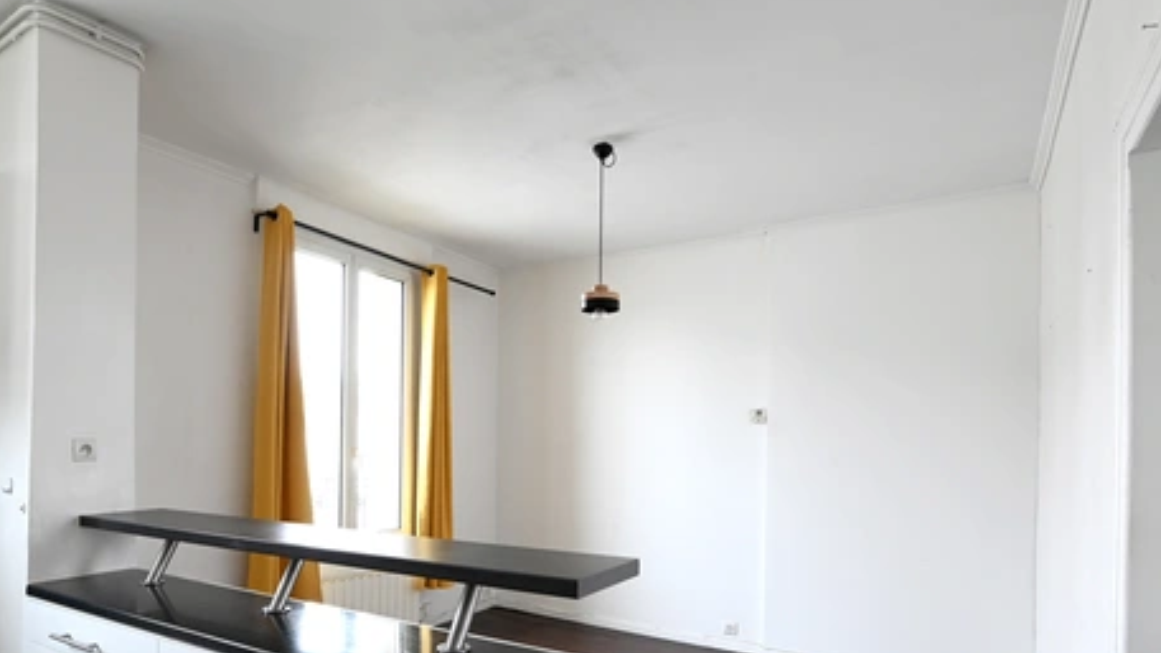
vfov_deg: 50.4
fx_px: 677
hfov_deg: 80.5
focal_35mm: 22
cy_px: 446
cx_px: 483
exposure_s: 1
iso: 200
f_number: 11
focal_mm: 16
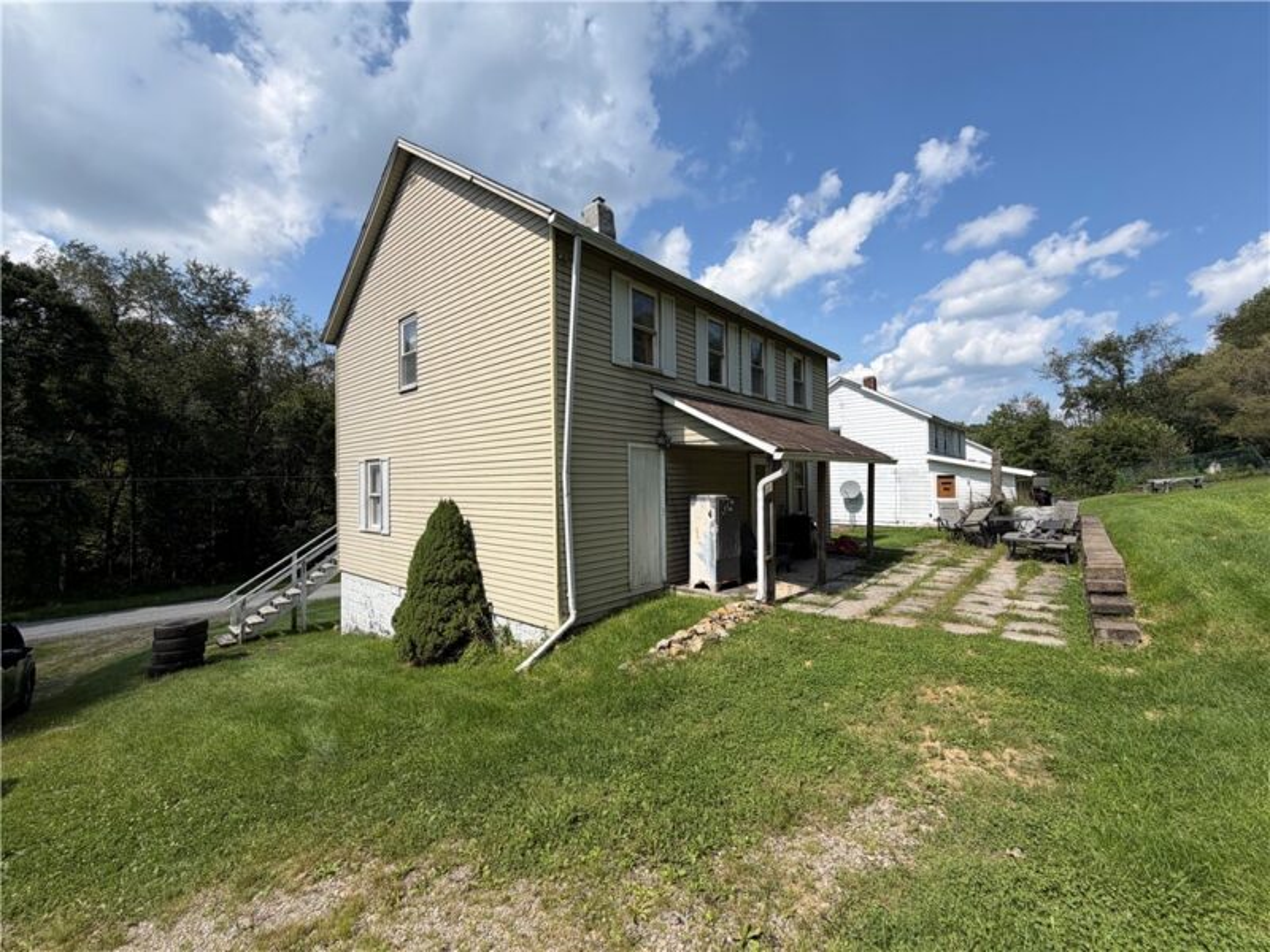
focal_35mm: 14
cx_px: 635
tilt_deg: +1.1
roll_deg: +1.1
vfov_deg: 85.7
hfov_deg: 102.1
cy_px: 476
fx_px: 514
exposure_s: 1/970
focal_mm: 2.22
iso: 20
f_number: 2.2
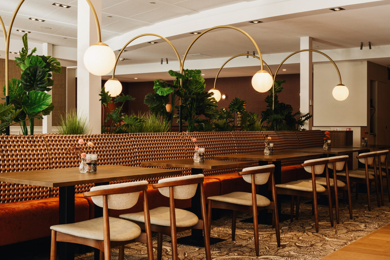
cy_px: 130
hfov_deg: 39.6
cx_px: 195
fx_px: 542
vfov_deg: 27.0
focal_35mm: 50
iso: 320
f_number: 13
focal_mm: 33.3
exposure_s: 1/8
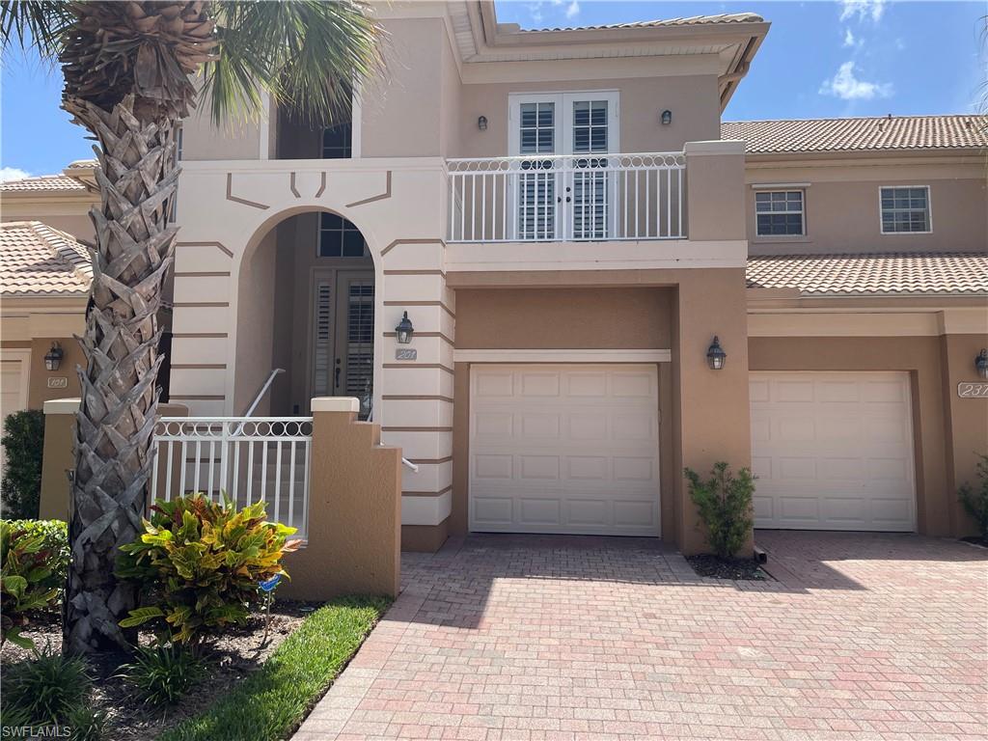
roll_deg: -0.5
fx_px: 742
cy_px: 370
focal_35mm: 26
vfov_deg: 53.1
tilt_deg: +5.4
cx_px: 494
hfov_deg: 67.3
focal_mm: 4.2
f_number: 1.6
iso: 32
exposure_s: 1/2174
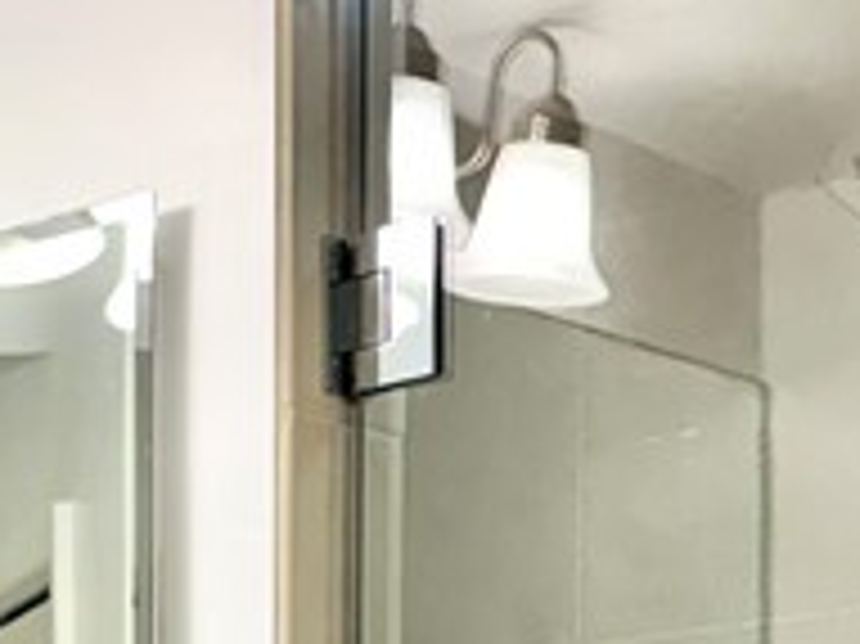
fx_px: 3203
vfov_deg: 10.7
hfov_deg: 14.5
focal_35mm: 129
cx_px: -338
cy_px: 1189
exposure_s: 1/120
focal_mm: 6.76
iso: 200
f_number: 1.78
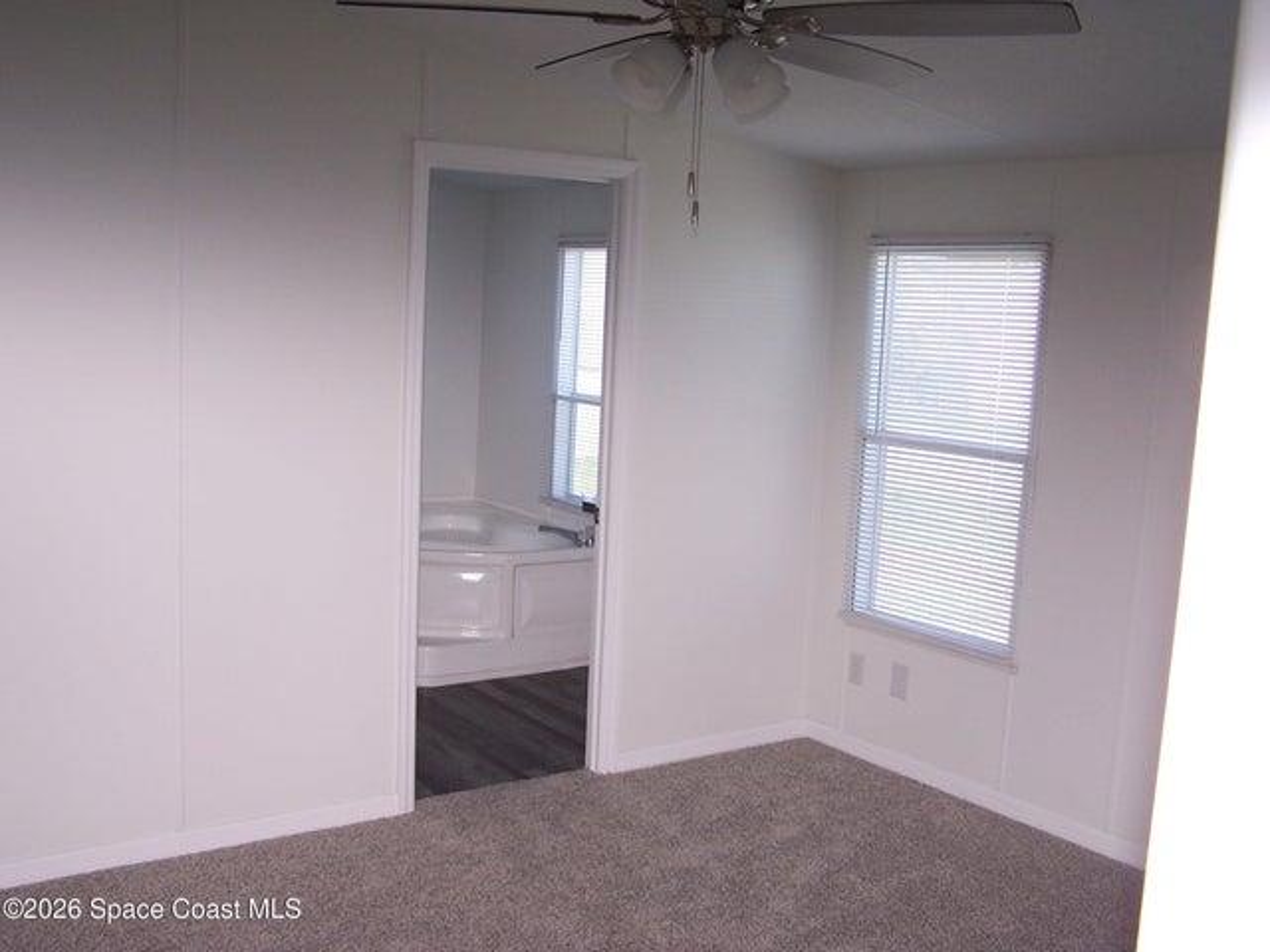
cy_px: 476
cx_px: 635
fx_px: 1394
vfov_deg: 37.7
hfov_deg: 49.0
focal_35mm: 38
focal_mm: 6.3
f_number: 2.8
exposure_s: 1/60
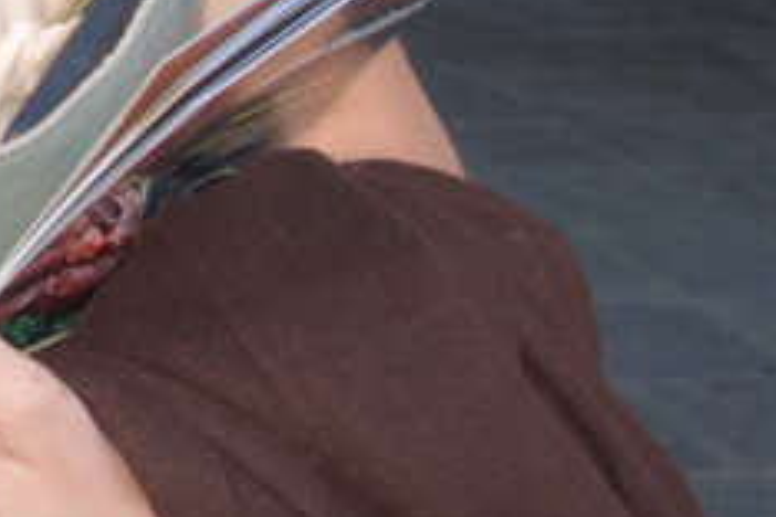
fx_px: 2780
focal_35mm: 129
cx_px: -849
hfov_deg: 13.3
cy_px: -205
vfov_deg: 10.3
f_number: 3.5
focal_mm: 10.4
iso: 125
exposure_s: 1/100
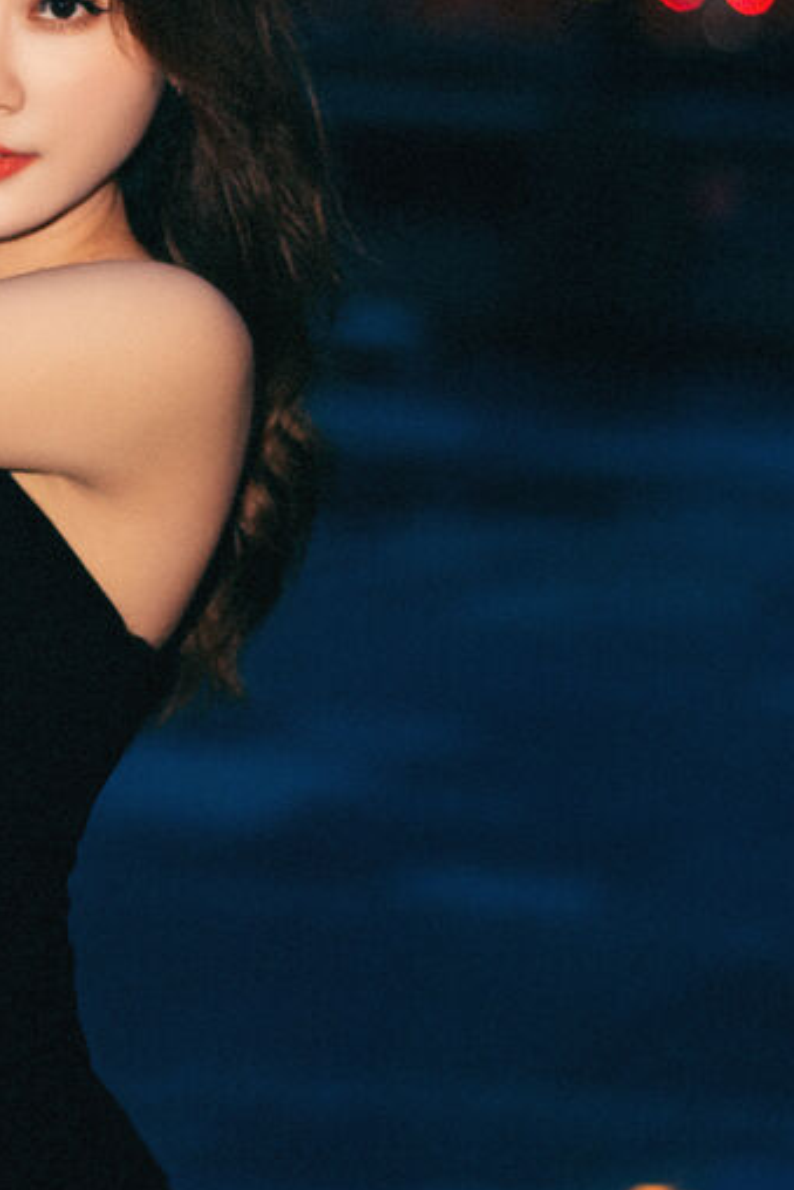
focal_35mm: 177
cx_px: -26
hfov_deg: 7.7
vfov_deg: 11.6
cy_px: 513
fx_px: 5851
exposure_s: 1/100
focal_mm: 50
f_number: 2
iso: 250
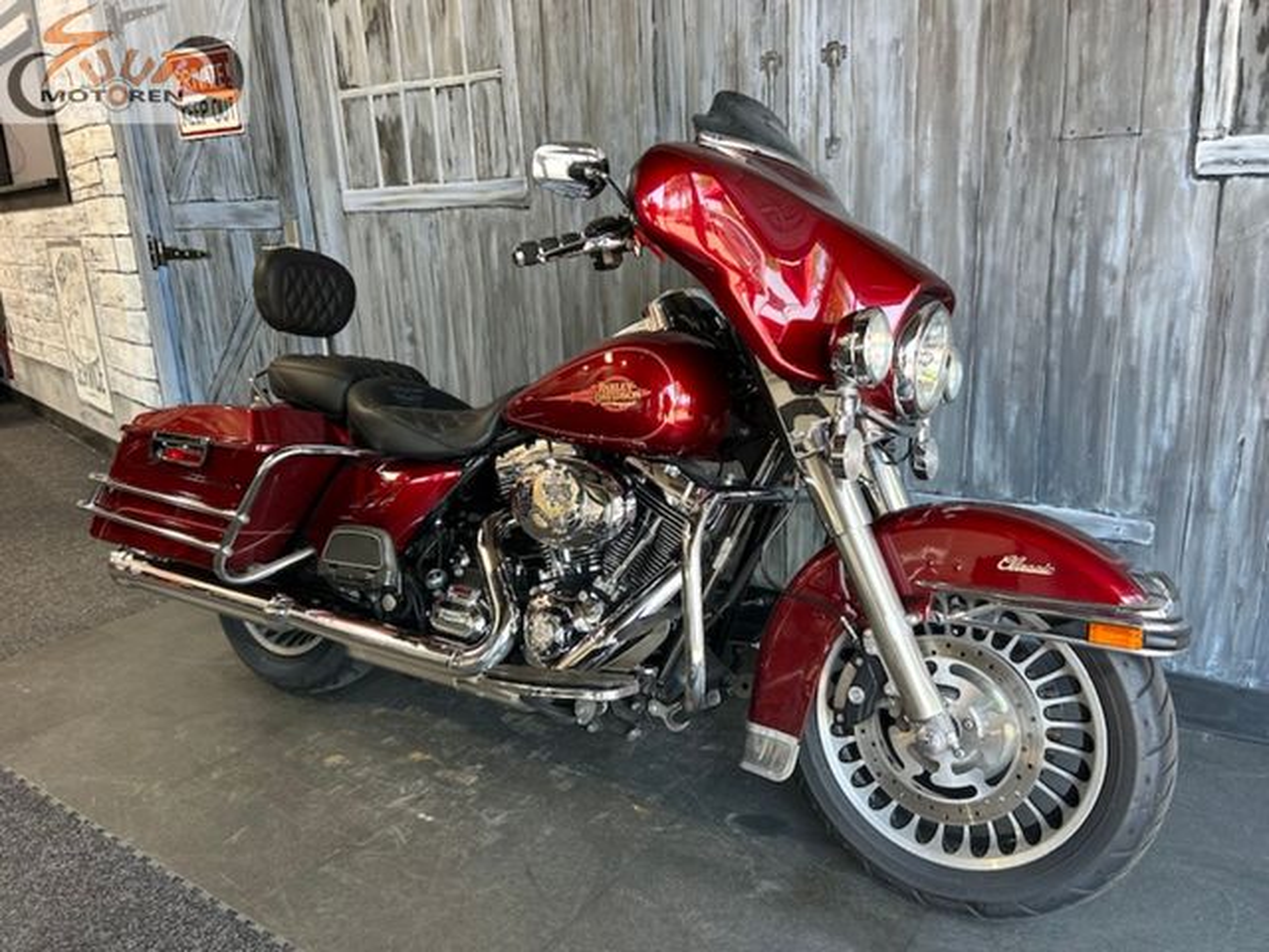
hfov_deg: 67.3
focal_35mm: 26
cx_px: 634
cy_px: 476
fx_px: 953
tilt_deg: -15.9
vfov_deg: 53.1
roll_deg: +1.4
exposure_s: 1/121
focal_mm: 5.7
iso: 80
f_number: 1.5
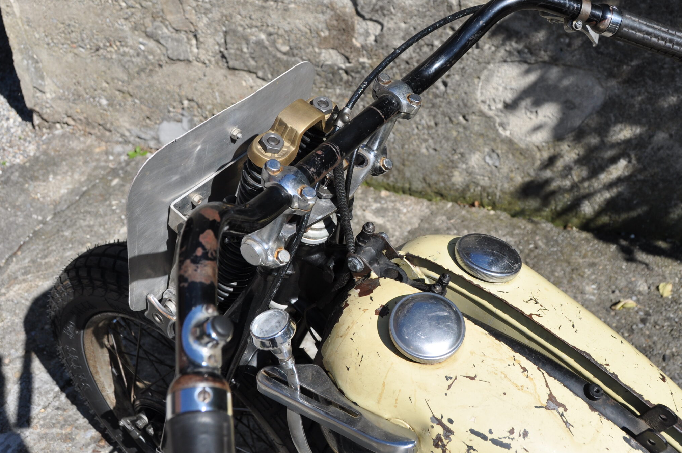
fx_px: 719
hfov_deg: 50.6
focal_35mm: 38
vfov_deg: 34.9
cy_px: 206
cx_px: 393
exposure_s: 1/1000
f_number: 5.6
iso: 200
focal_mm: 20
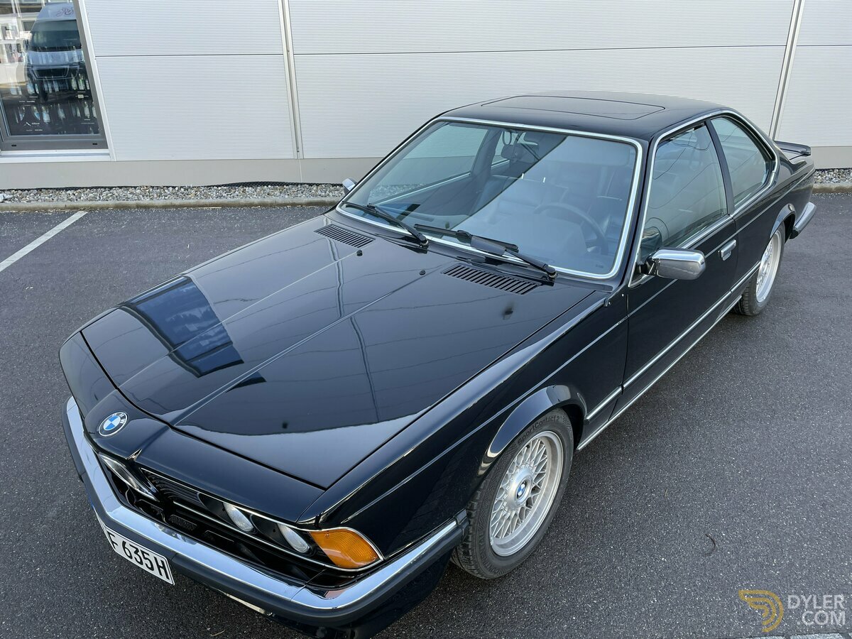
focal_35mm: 26
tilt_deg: -24.1
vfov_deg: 53.1
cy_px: 320
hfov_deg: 67.3
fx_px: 640
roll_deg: +1.5
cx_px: 426
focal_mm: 4.2
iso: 32
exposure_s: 1/378
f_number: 1.6
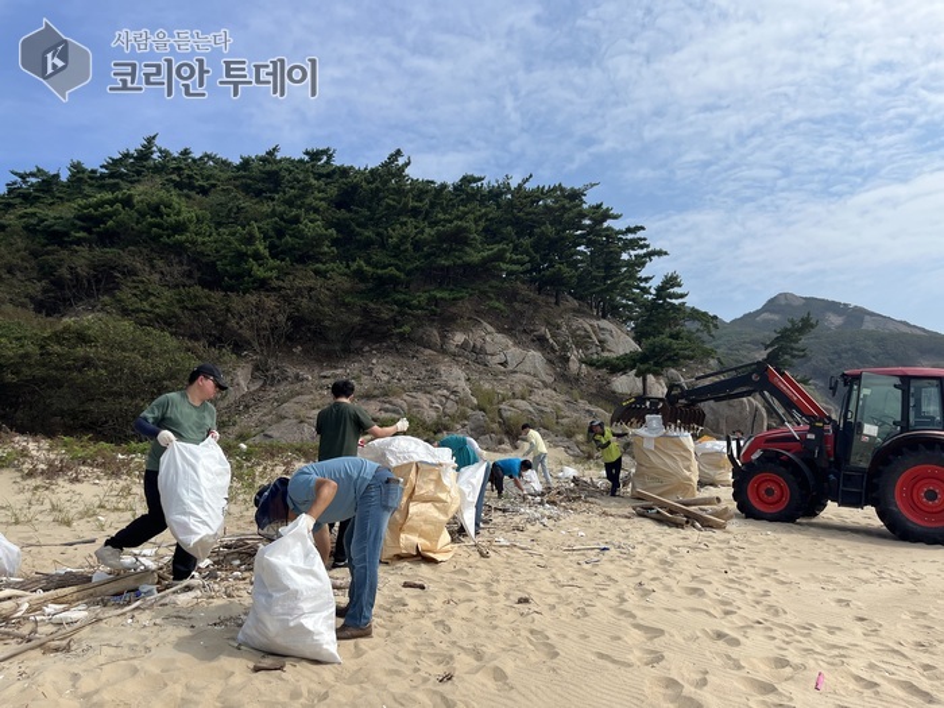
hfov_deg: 67.3
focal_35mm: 26
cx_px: 472
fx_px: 709
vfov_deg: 53.1
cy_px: 354
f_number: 1.6
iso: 50
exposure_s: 1/5076
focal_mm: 5.1
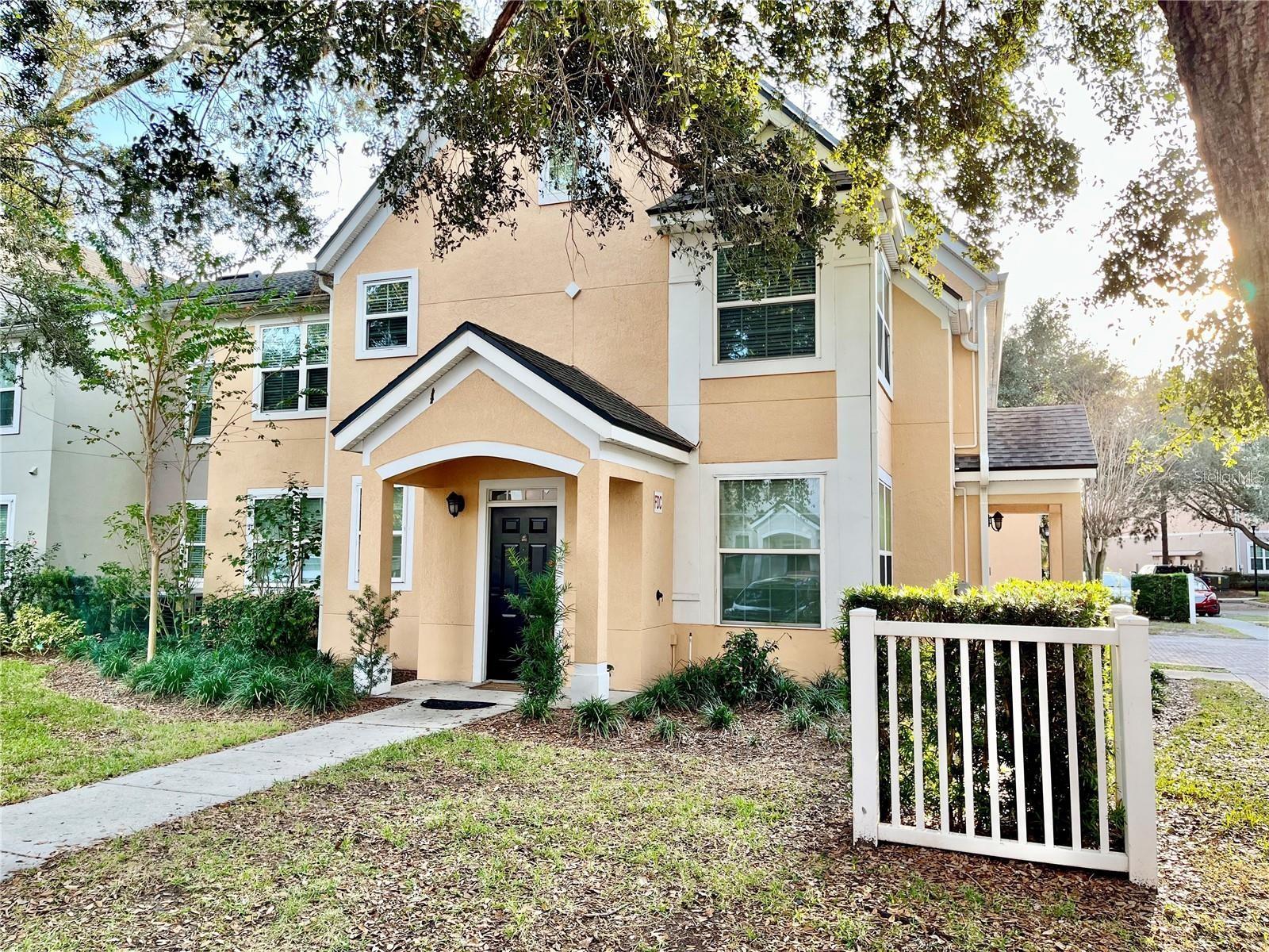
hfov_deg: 67.3
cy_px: 476
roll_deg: -0.4
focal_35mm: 26
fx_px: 953
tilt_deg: +3.7
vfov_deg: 53.1
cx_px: 634
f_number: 1.6
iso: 40
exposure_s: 1/202
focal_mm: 5.1
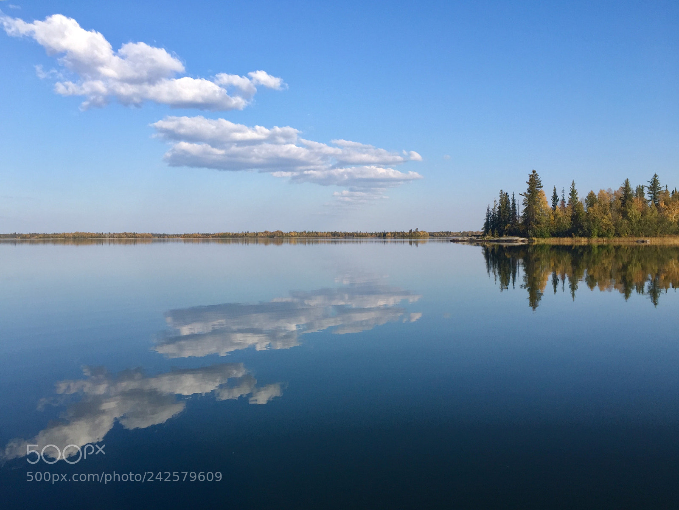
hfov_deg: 61.6
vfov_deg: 48.3
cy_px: 255
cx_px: 340
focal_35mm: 29
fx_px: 569
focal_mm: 4.15
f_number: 2.2
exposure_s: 1/1412
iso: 32
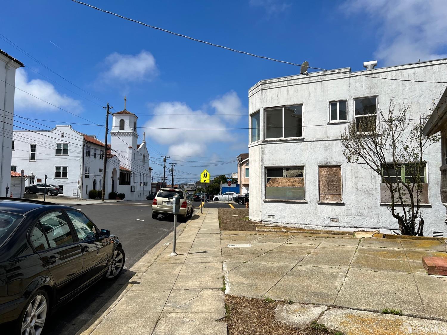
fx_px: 336
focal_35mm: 26
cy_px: 168
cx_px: 224
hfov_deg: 67.3
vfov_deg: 53.1
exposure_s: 1/6993
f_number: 1.5
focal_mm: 5.7
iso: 50
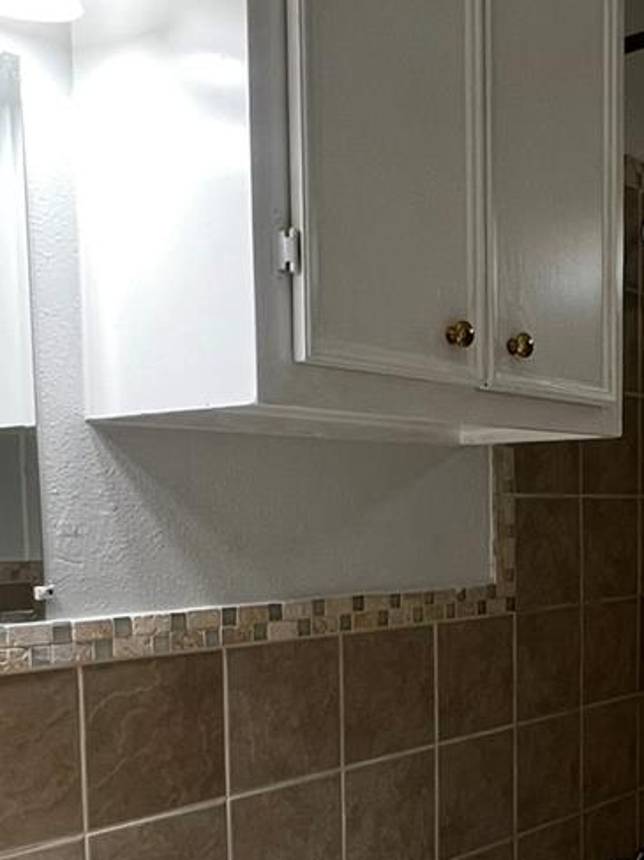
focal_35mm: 41
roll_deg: +0.4
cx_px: 536
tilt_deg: -4.3
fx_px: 1017
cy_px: 618
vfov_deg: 44.6
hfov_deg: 33.8
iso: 125
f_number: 1.8
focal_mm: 1.57
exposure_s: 1/60
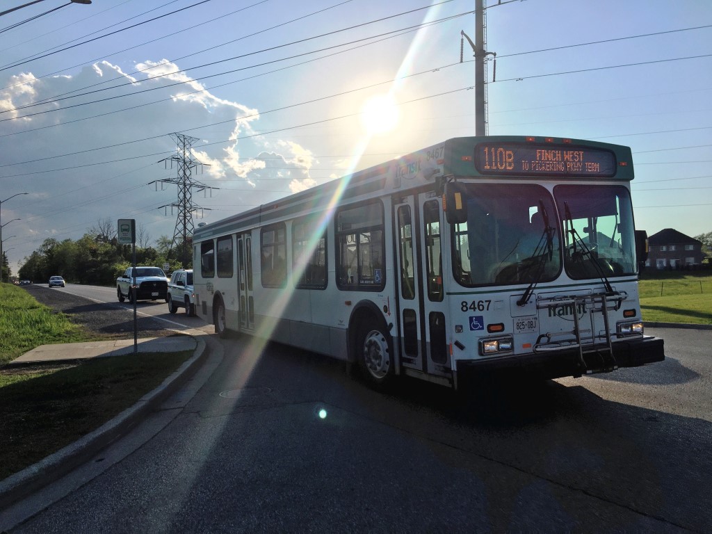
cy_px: 267
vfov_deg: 48.2
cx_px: 356
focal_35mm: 29
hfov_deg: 61.7
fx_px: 596
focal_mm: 4.15
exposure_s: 1/4049
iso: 25
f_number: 2.2
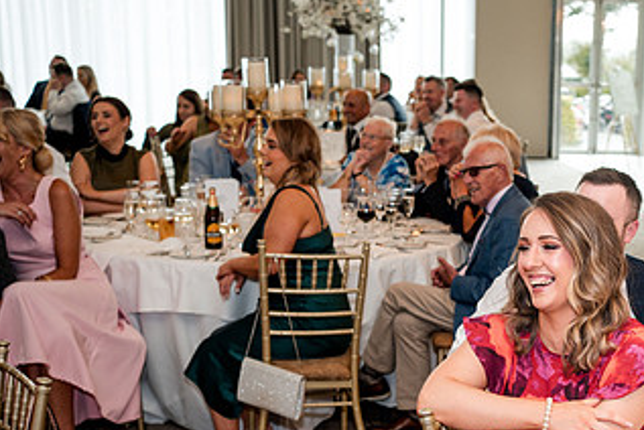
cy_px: 340
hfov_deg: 30.3
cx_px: 557
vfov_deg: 21.0
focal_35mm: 64
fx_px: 1146
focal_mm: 35
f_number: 3.5
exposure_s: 1/200
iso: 800
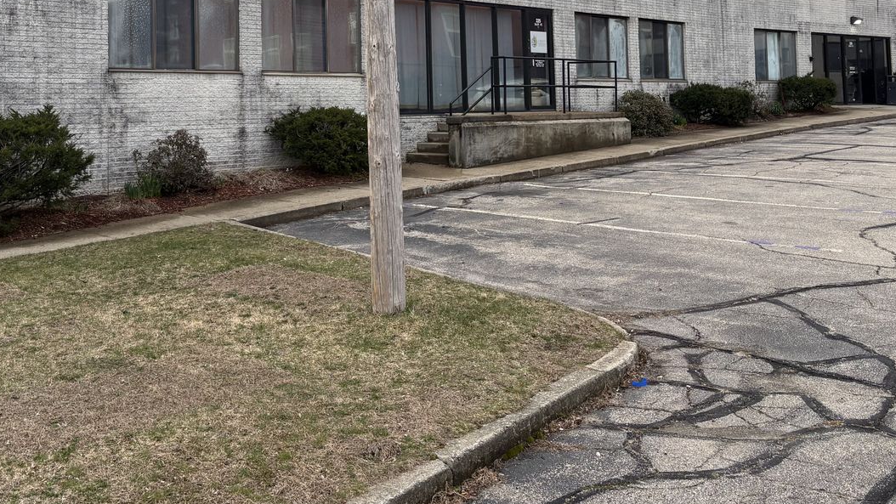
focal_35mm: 43
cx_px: 333
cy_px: 40
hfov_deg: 46.9
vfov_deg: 26.7
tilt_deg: +3.8
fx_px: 1022
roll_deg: +0.9
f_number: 1.6
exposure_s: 1/3125
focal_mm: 5.96
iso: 50
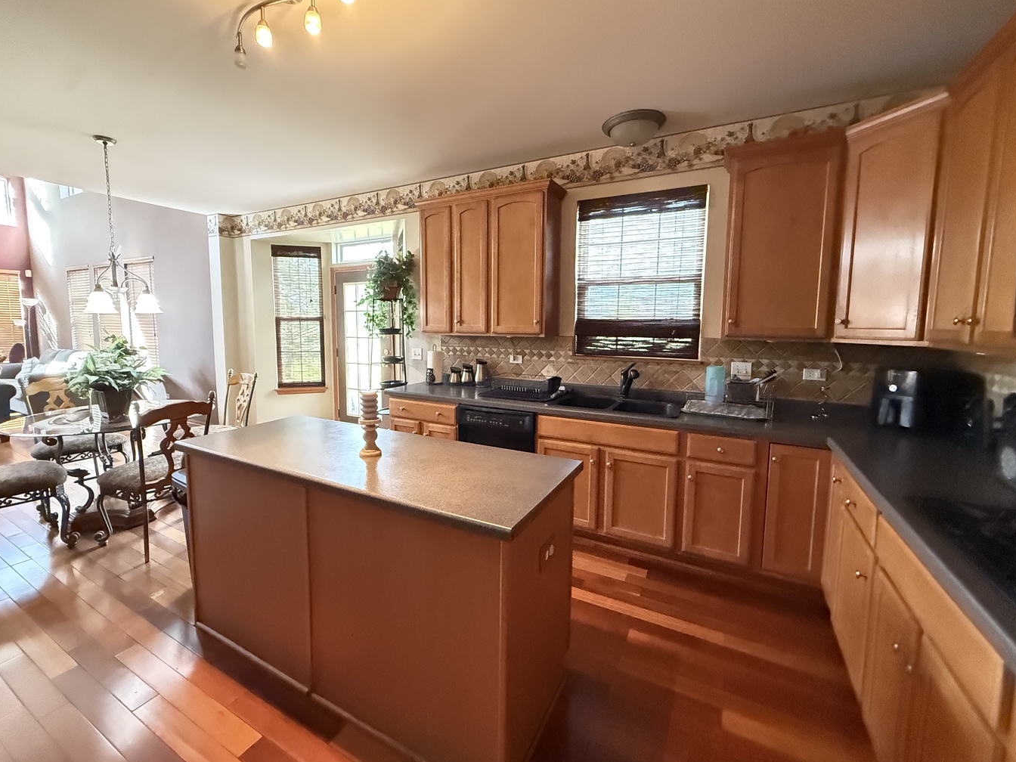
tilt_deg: -4.8
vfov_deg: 81.7
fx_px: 440
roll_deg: +0.1
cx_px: 493
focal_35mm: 15
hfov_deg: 98.1
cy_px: 364
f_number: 2.2
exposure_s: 1/60
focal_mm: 2.22
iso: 1250
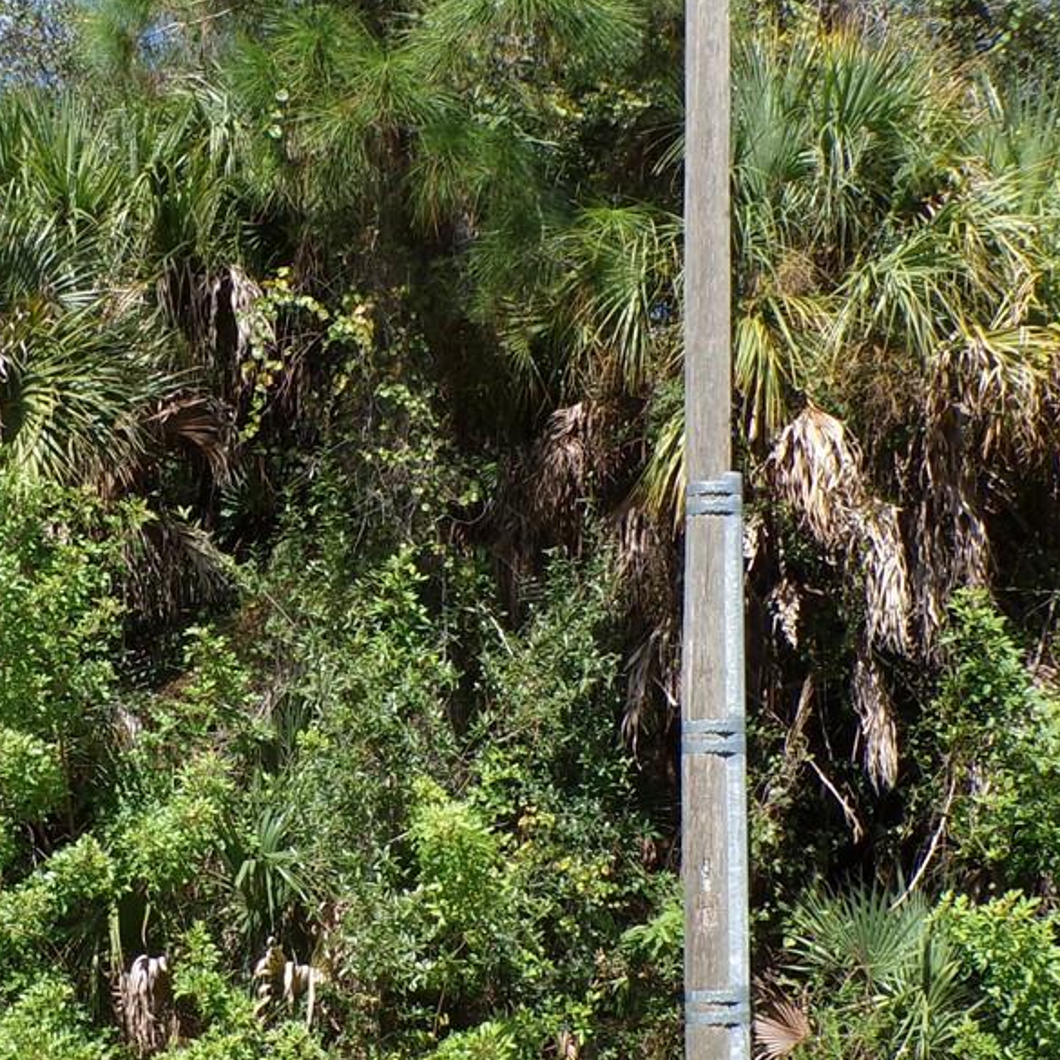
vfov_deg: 28.9
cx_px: 410
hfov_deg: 29.5
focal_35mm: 58
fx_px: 2009
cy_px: 848
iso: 100
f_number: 4.4
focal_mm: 4.3
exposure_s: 1/500
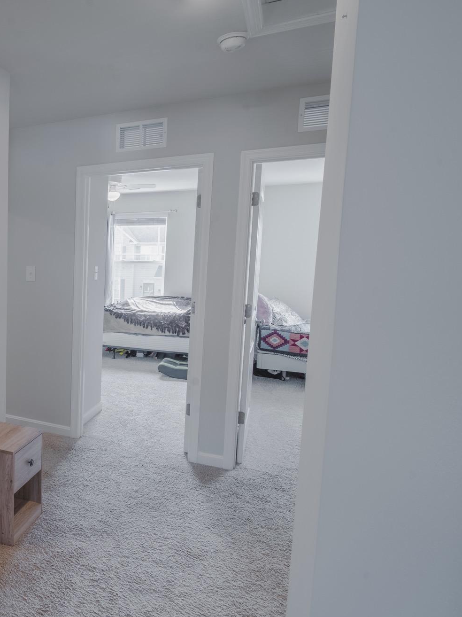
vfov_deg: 65.3
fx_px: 481
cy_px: 312
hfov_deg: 42.9
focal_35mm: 27
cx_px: -16
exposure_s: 1/30
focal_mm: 18
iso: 640
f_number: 8
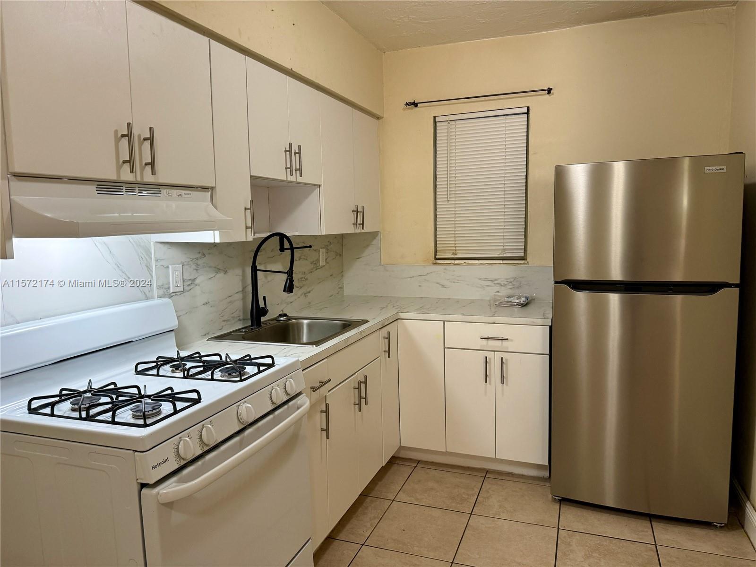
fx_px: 524
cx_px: 378
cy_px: 284
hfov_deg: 71.6
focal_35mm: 24
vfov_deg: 56.8
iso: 200
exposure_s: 1/60
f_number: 1.78
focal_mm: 6.86
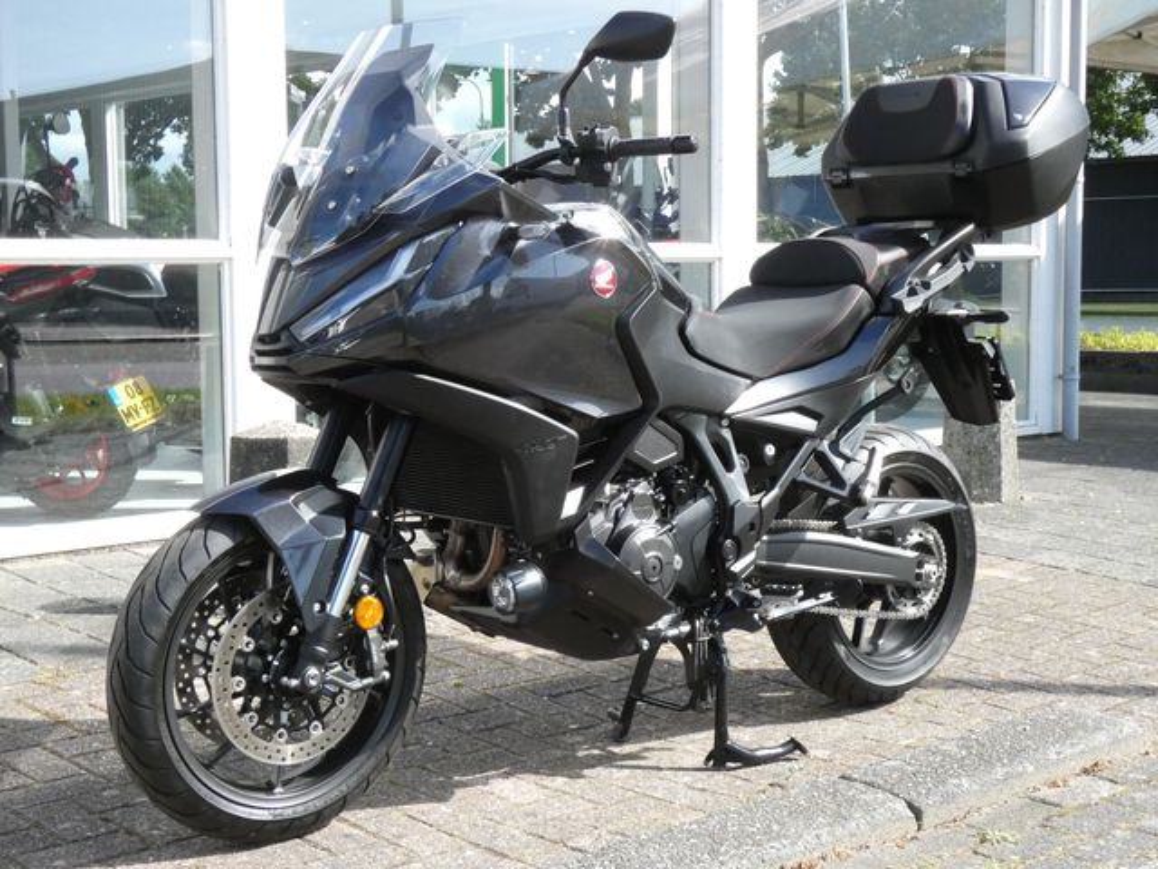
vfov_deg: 27.5
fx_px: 1773
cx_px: 579
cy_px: 434
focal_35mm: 53
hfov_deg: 36.2
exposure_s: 1/1000
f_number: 5
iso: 800
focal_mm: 9.5
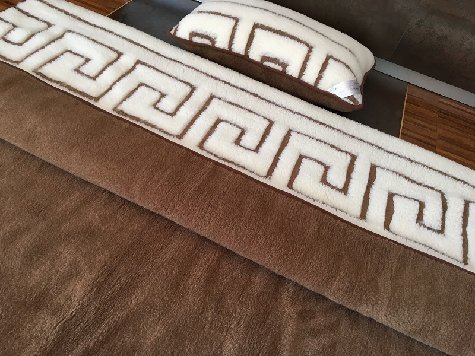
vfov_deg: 48.2
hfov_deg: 61.7
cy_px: 178
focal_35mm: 29
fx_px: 398
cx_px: 238
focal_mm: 4.15
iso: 50
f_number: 2.2
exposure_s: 1/33
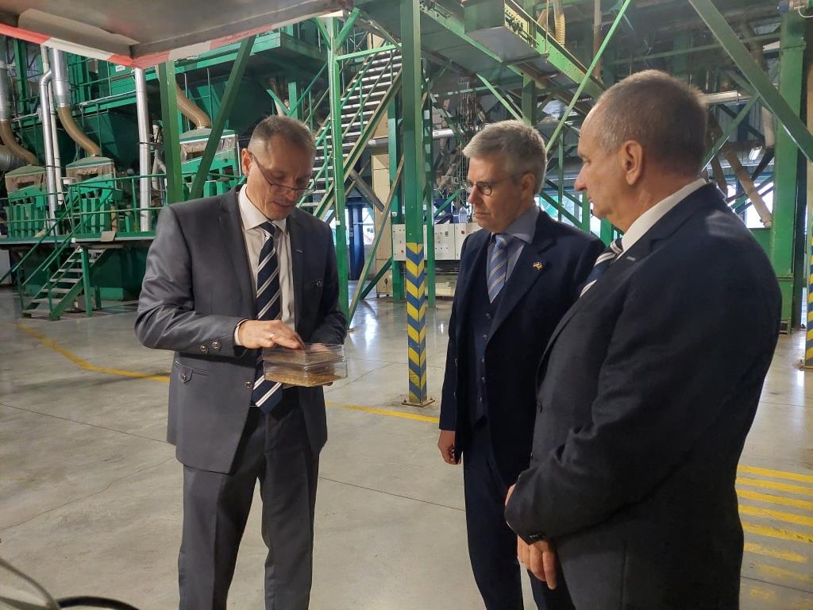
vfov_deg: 56.8
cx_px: 406
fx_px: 564
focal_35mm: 24
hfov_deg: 71.6
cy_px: 305
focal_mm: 5.23
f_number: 1.8
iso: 640
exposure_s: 1/25
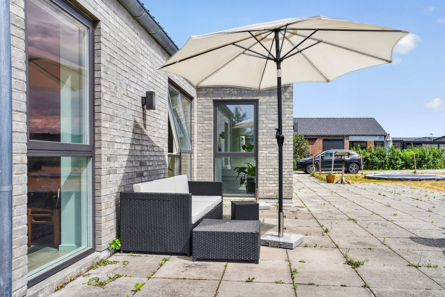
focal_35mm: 27
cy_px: 158
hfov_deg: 67.3
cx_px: 241
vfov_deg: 47.9
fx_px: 334
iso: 400
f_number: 8
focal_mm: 24
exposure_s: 1/200
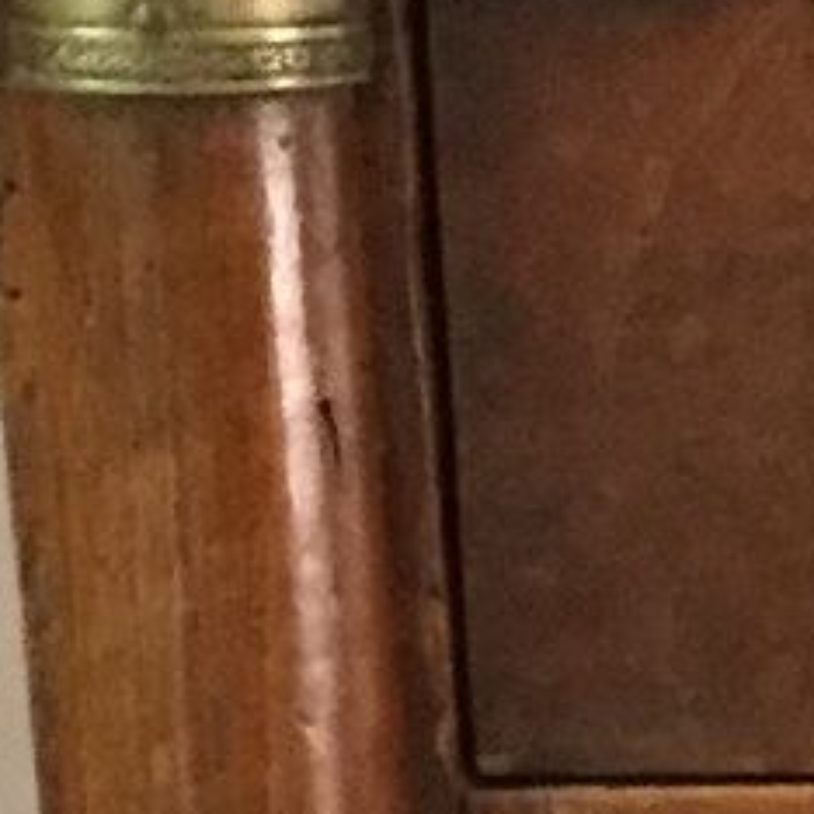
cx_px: 2007
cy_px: 943
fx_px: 6225
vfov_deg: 7.4
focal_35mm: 234
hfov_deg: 7.0
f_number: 2.4
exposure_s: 1/17
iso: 200
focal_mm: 3.3
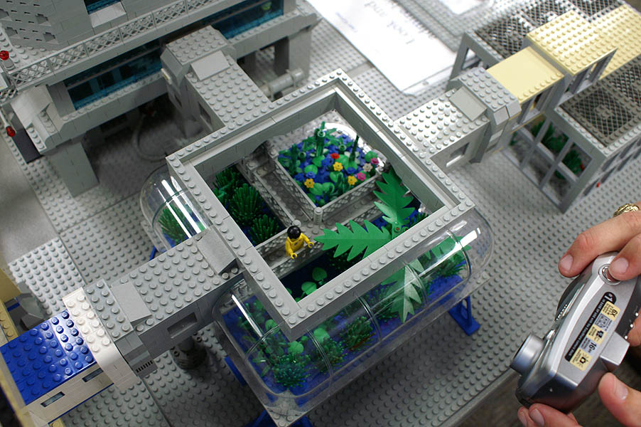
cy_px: 214
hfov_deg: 57.3
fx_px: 587
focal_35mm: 33
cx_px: 320
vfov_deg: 39.9
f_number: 4
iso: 500
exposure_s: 1/40
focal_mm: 22
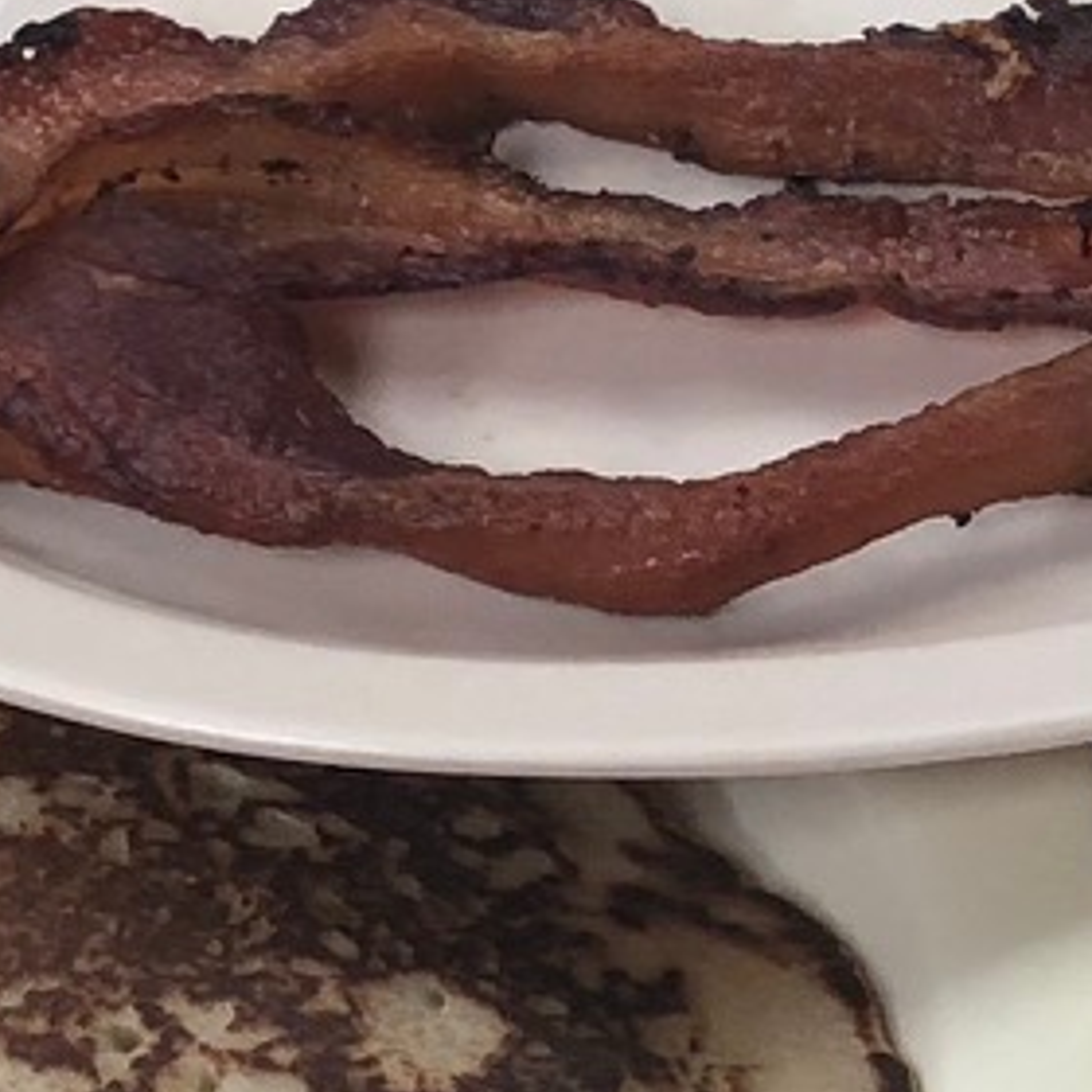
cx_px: 640
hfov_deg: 9.8
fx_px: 6353
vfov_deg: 9.8
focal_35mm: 178
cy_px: 702
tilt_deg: -52.5
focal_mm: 3.99
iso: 25
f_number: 1.8
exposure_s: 1/30
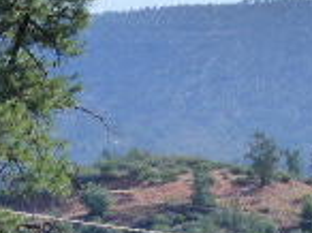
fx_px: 6128
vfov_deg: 2.2
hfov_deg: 2.9
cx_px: 186
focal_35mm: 681
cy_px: 92
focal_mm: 25.24
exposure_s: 1/500
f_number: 5.3
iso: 200
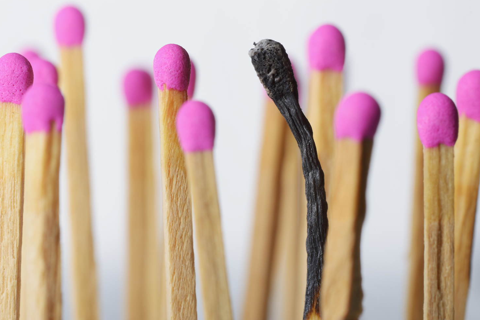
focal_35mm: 138
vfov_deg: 9.9
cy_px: 159
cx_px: 237
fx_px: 1840
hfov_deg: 14.9
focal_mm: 90
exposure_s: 1/200
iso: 100
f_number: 18
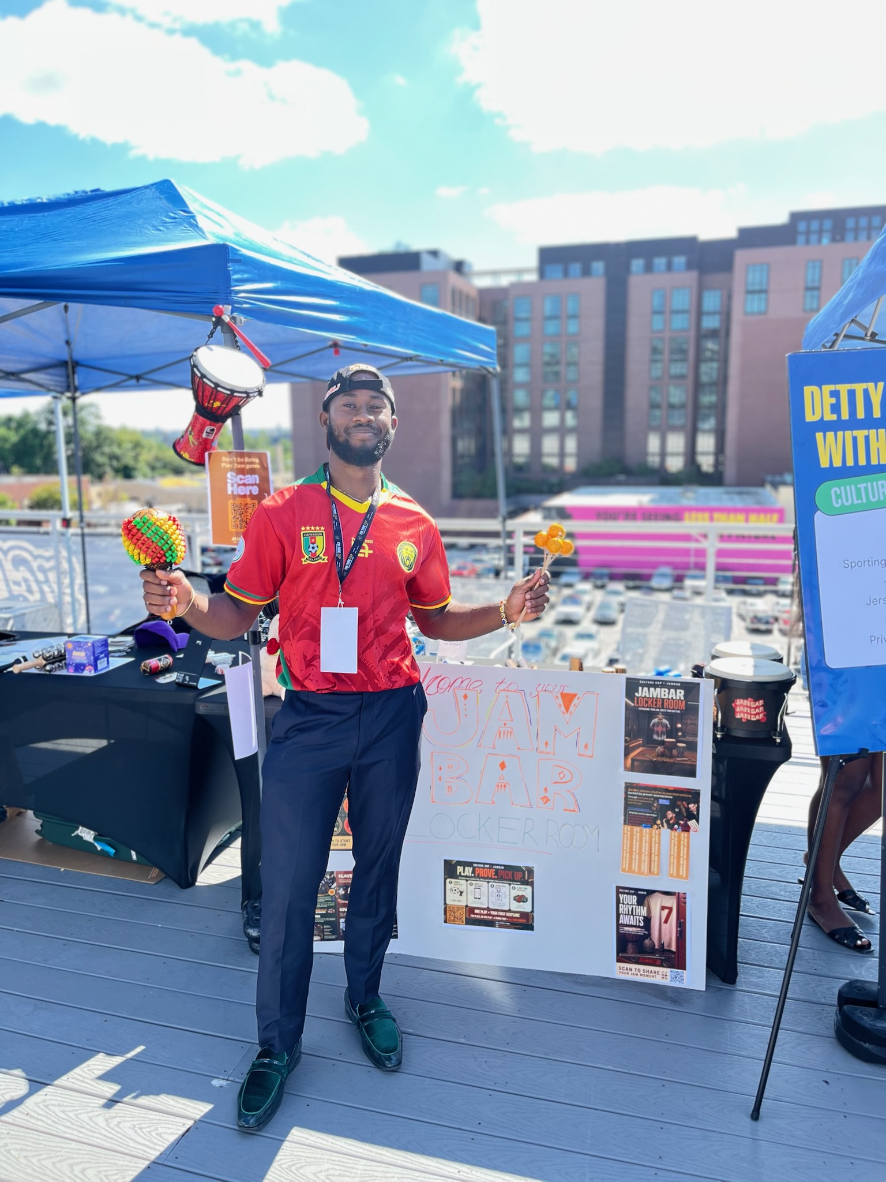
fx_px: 887
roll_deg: +1.2
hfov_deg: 53.1
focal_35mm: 26
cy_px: 591
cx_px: 443
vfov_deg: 67.3
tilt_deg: -10.3
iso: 50
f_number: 1.6
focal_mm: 5.1
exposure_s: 1/348
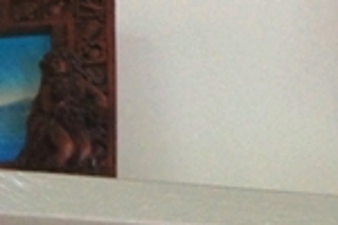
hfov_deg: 4.7
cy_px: 42
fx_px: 4118
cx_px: 194
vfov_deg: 3.1
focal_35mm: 439
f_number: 5.6
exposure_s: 1/25
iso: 1600
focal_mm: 55
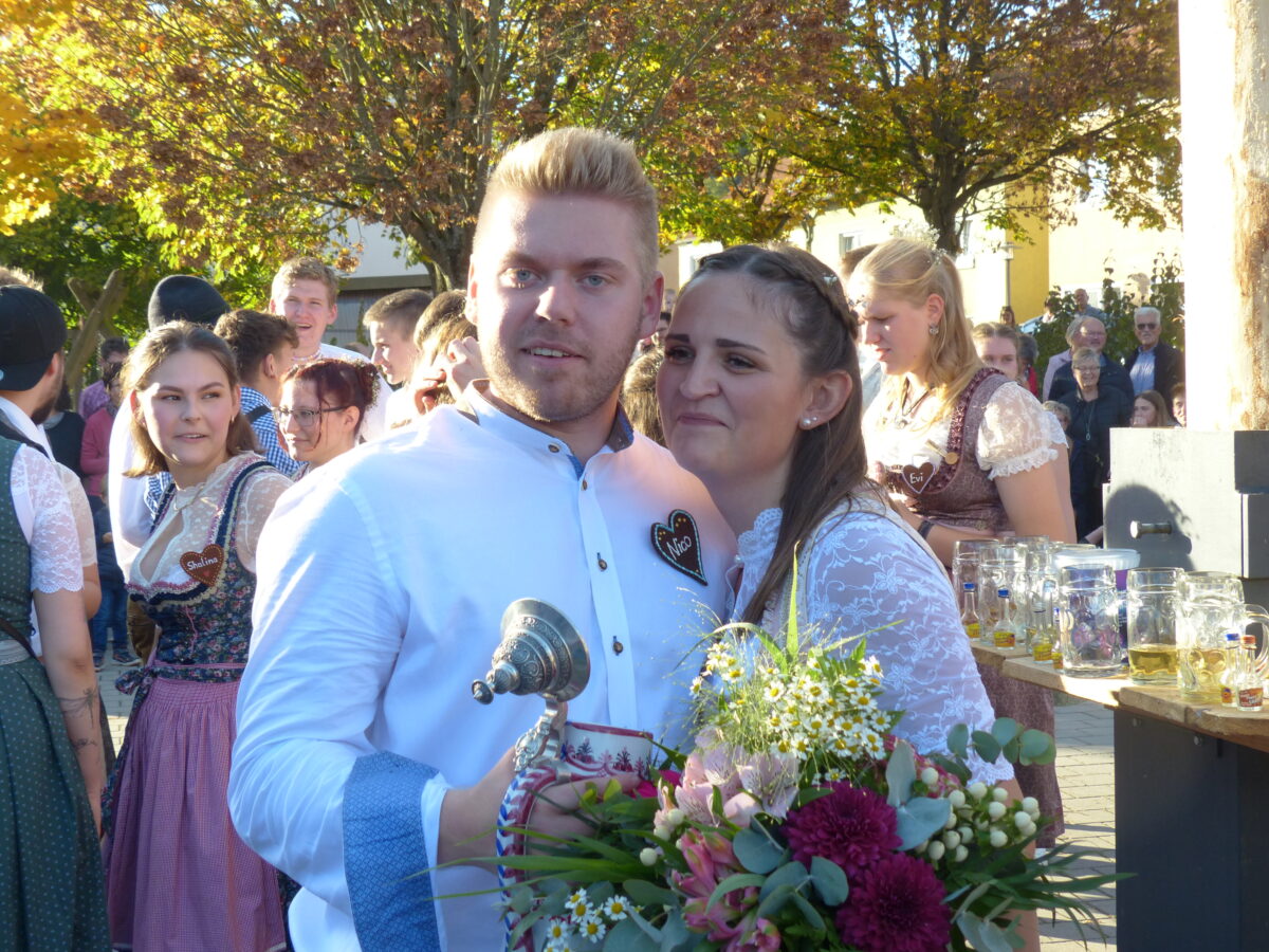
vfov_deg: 24.0
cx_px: 634
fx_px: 2236
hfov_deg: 31.7
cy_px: 476
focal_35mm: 61
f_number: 4
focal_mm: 10.9
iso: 100
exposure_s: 1/200
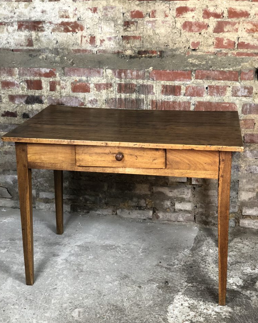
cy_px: 157
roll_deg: +0.4
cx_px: 127
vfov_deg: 34.1
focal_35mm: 55
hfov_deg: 27.6
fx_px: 525
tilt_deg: -17.1
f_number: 2.4
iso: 160
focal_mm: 6
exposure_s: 1/25
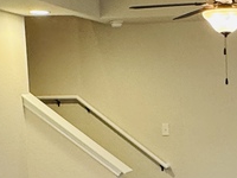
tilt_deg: -10.8
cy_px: 224
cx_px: 236
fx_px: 692
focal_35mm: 101
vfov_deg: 14.1
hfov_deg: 18.9
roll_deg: +0.4
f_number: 2.2
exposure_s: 1/60
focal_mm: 2.22
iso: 250
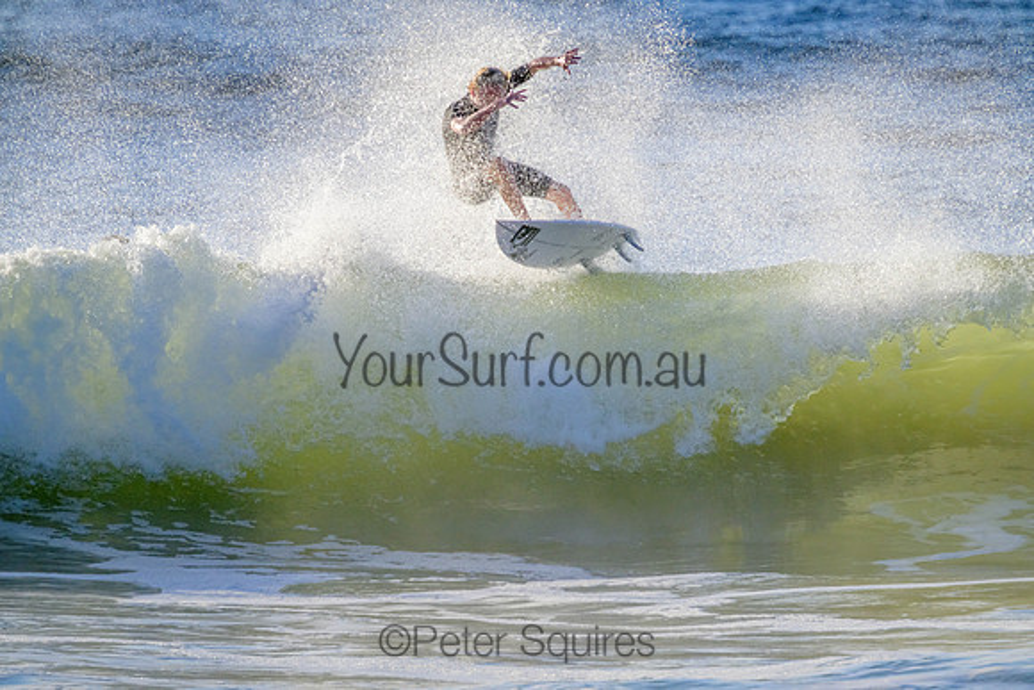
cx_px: 524
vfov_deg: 1.7
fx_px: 23518
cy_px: 353
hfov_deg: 2.5
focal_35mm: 819
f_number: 11
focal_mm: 800
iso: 1100
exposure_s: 1/2000
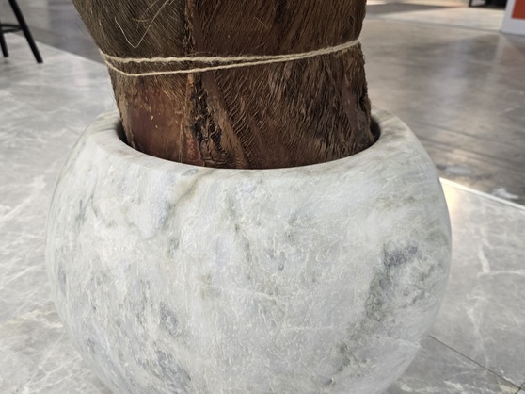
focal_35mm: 33
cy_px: 244
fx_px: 500
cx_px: 234
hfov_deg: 55.3
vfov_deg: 42.6
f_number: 1.7
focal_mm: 6.3
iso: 100
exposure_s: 1/100
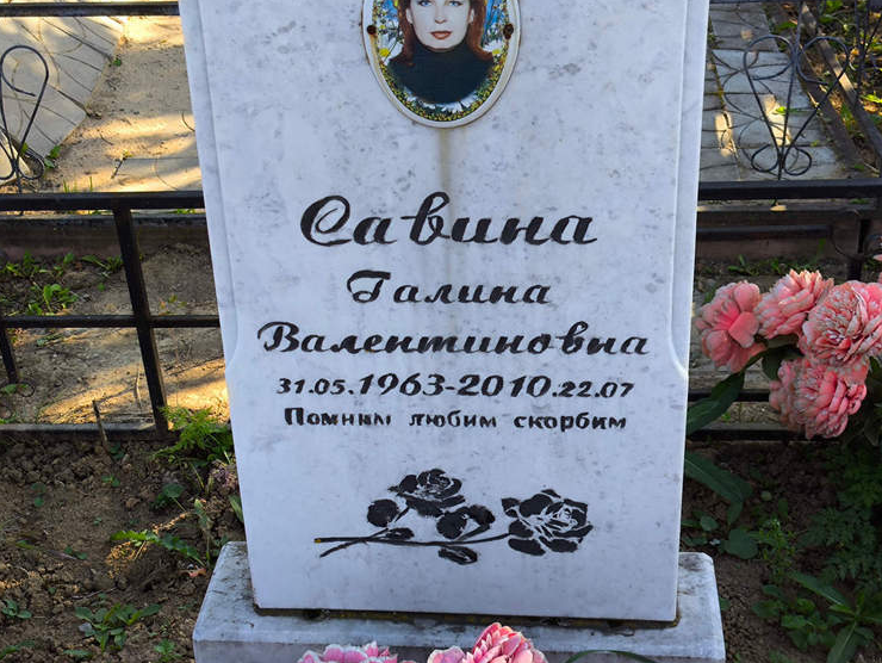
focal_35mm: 54
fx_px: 1377
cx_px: 415
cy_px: 335
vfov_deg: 27.1
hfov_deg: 35.5
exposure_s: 1/266
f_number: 1.7
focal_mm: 4.71
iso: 50
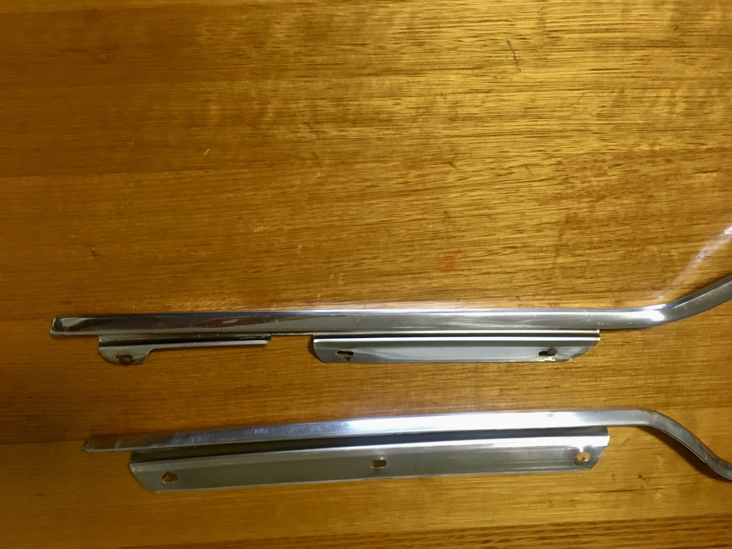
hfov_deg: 61.7
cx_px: 366
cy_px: 274
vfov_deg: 48.2
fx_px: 613
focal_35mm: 29
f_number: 2.2
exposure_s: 1/17
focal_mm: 4.15
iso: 200
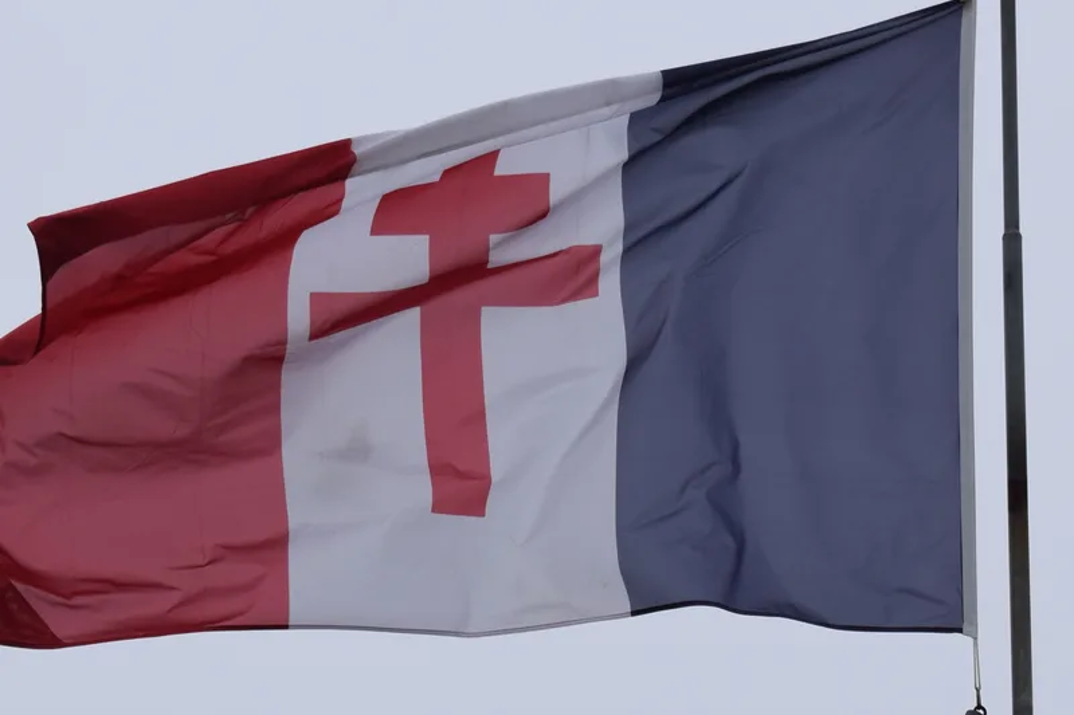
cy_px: 358
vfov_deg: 18.9
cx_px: 537
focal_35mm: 72
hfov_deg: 28.1
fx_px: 2147
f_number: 8
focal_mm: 48
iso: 400
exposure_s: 1/2000
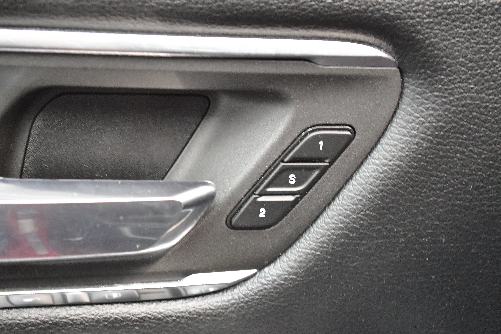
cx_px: 250
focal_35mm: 82
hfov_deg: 24.6
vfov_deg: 16.6
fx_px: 1148
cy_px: 167
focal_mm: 55
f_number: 5.6
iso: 8000
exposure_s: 1/40
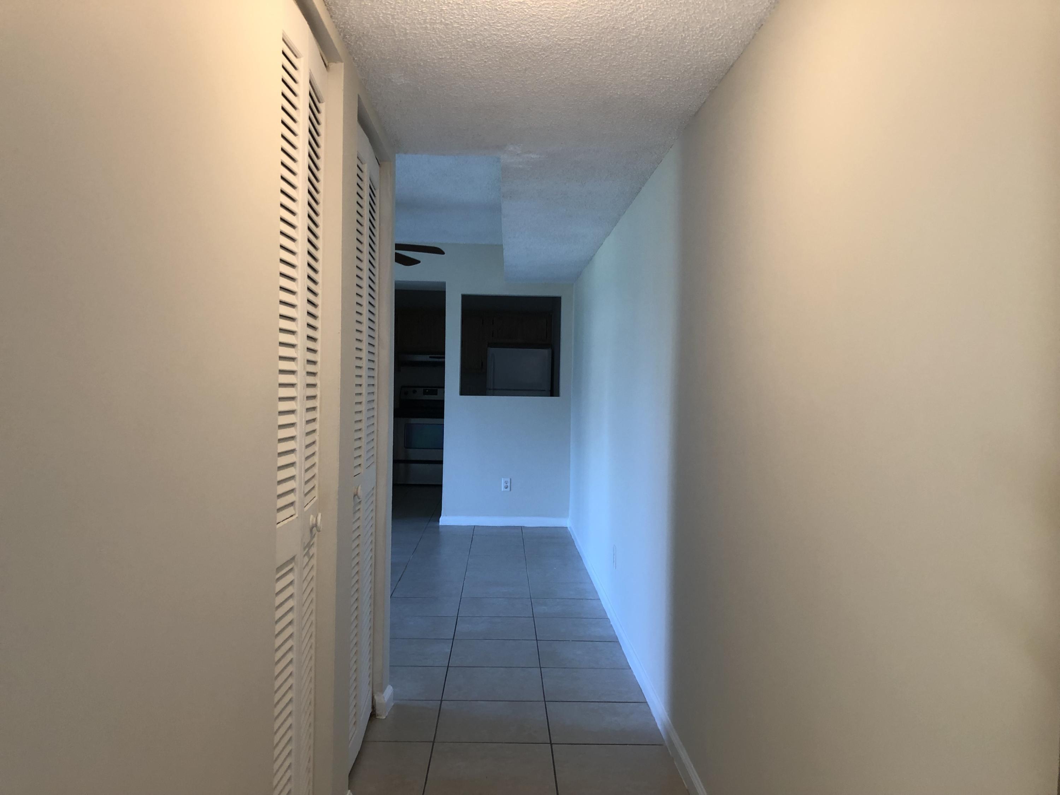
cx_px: 530
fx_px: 857
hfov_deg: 63.4
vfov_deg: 49.7
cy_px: 398
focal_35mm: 28
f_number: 1.8
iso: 40
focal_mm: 3.99
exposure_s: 1/24
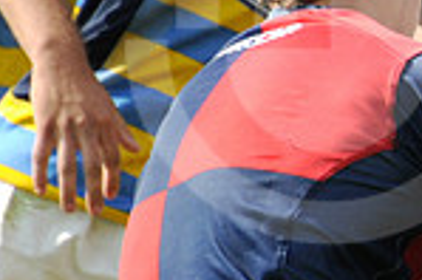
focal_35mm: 1748
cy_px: 44
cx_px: 813
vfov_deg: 0.8
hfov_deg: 1.2
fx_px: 20468
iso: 400
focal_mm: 300
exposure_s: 1/1000
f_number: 5.6
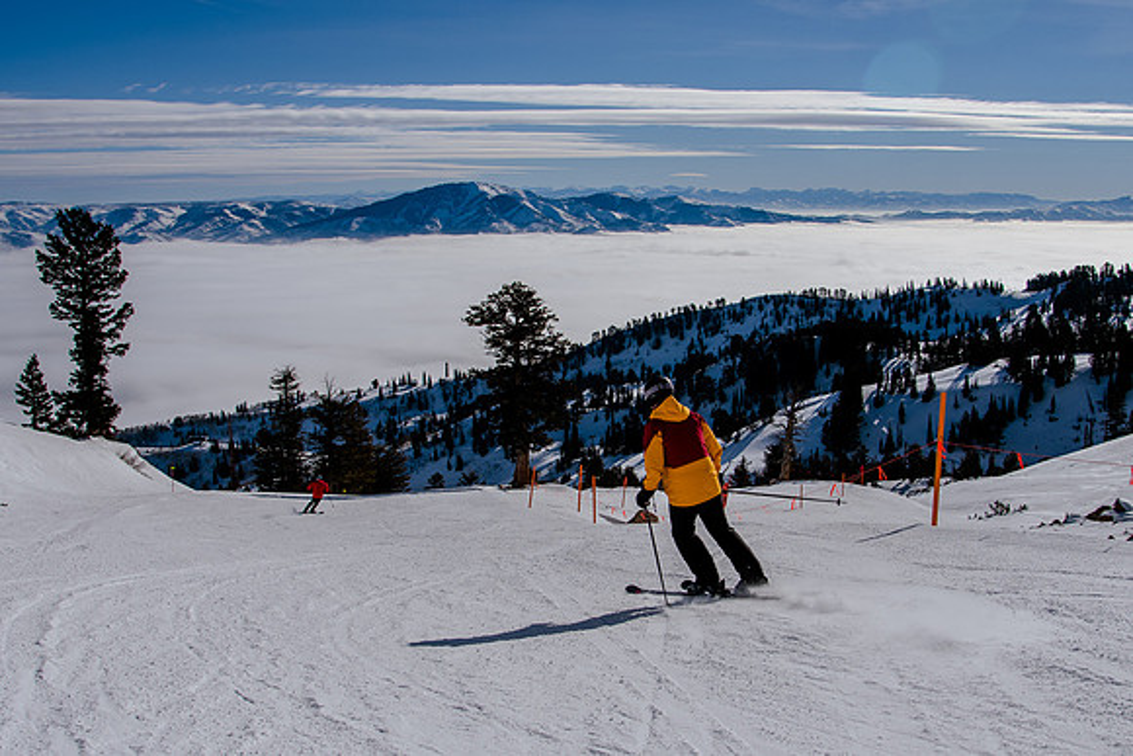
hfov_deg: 47.2
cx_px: 587
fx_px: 1297
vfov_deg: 32.5
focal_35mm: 41
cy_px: 413
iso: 200
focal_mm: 24
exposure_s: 1/3200
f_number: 5.6
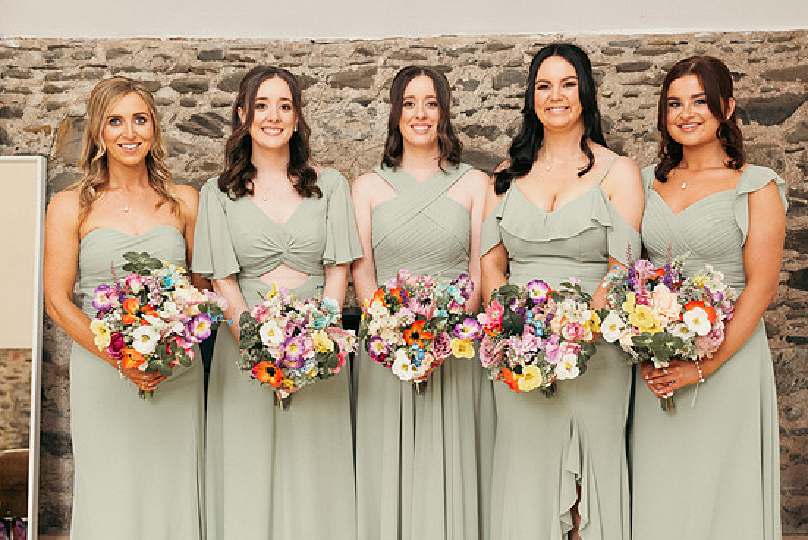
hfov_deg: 48.4
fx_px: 898
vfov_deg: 33.4
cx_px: 415
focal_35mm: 40
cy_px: 266
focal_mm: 38
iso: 1250
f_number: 3.5
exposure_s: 1/200
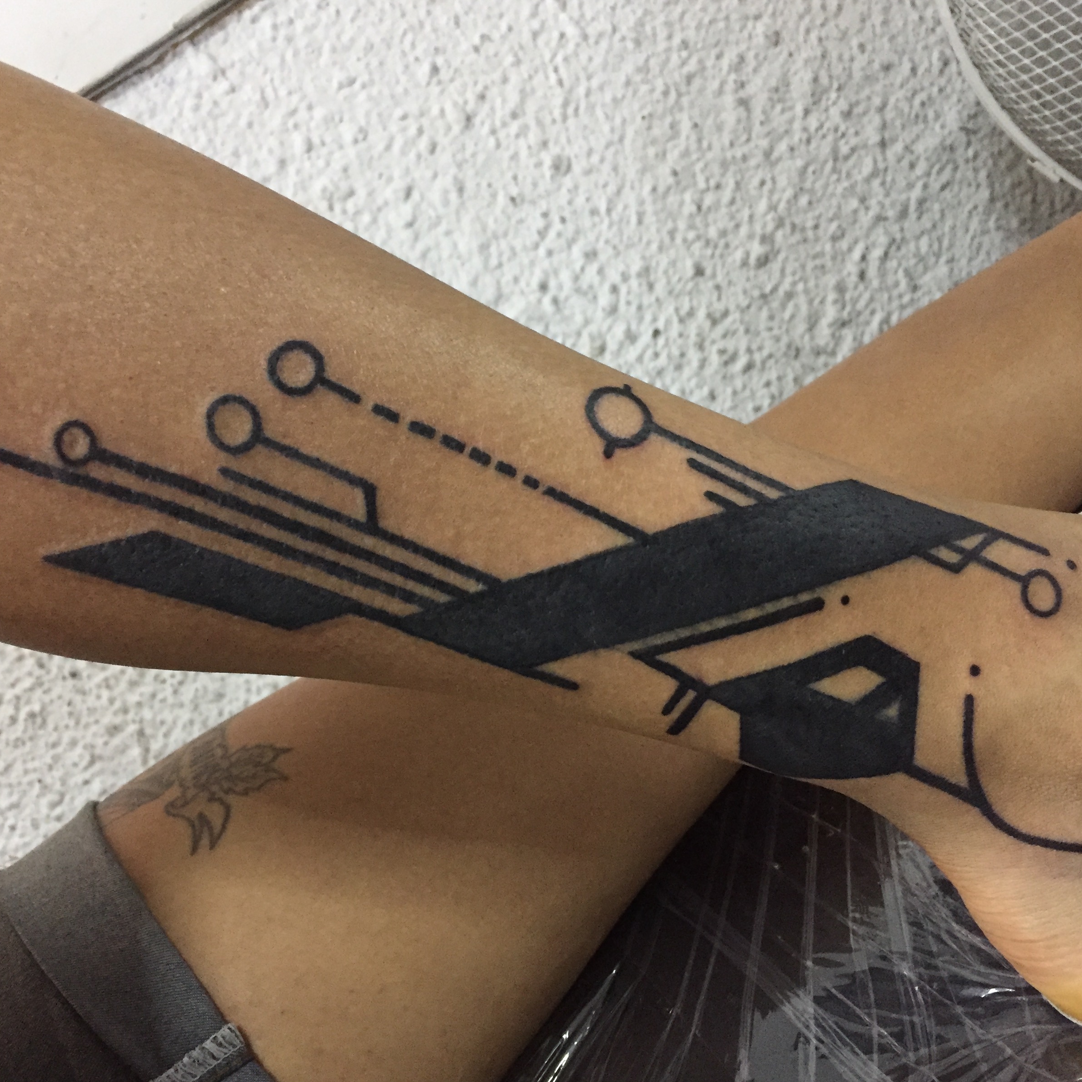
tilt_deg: -8.2
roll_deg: +35.8
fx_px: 1238
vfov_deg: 47.2
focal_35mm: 35
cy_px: 541
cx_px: 508
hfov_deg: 47.2
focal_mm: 4.15
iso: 250
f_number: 2.2
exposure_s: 1/30
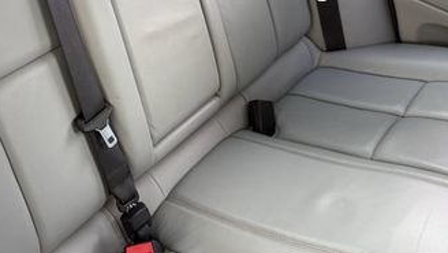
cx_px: 134
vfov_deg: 23.1
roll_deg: -1.5
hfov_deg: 39.8
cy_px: 44
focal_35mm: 51
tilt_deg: -32.9
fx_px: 606
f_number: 1.78
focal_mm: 6.76
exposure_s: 1/172
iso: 80
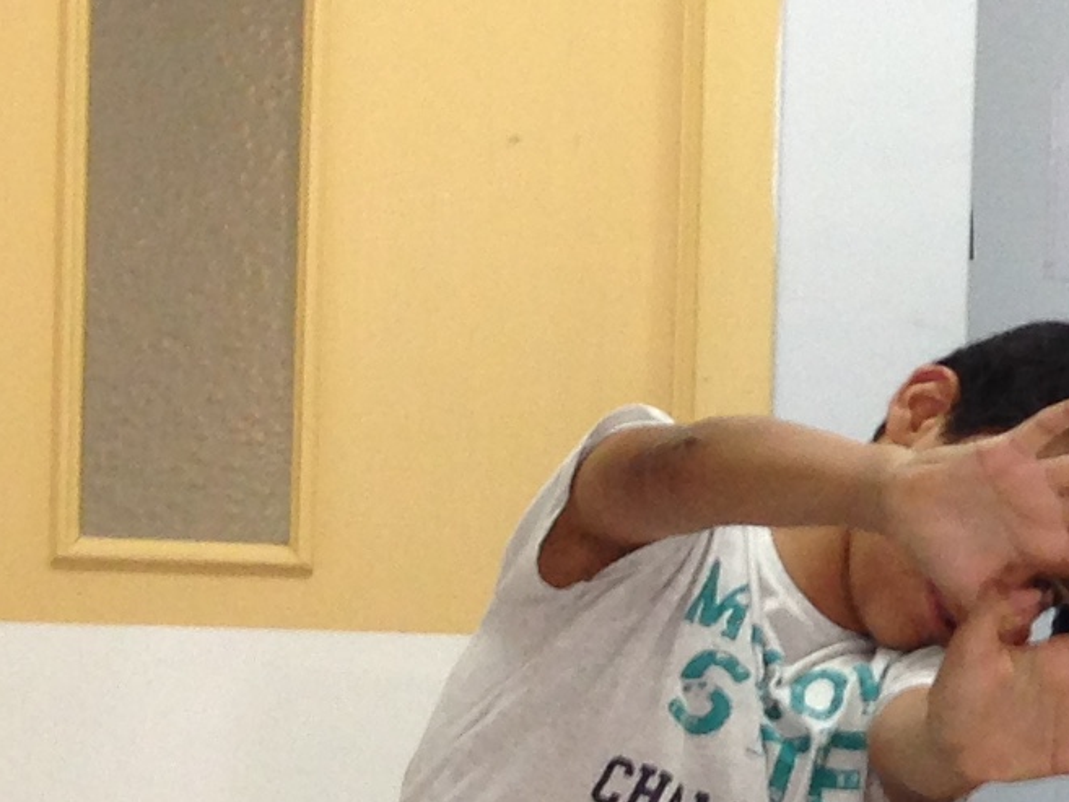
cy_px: 612
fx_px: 5066
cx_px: 2081
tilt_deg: -4.3
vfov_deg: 9.0
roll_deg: -2.1
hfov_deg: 11.0
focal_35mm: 164
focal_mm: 4.12
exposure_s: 1/20
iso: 80
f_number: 2.4
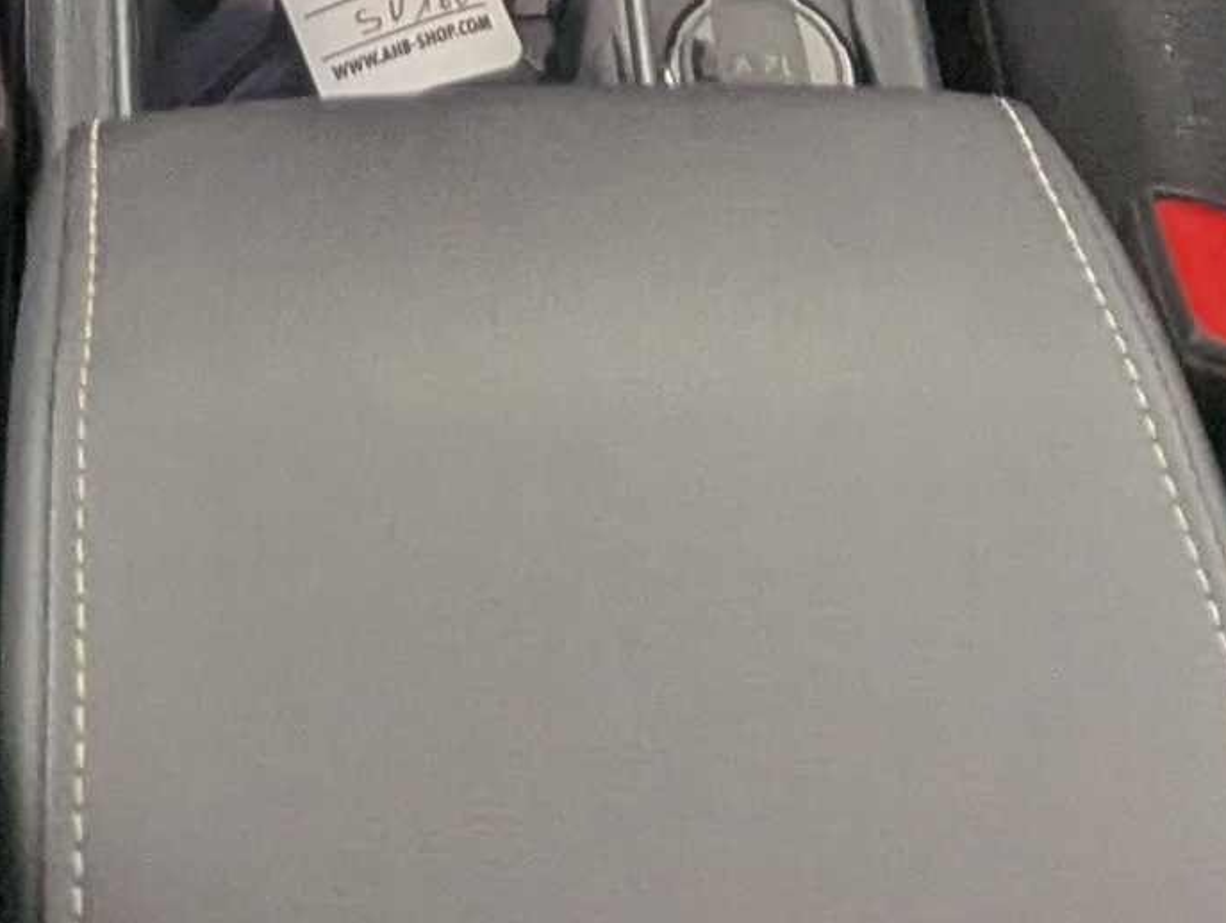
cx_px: 152
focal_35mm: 95
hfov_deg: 20.3
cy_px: -1189
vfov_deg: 12.6
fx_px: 3369
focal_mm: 2.35
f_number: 2.2
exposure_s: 1/39
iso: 63
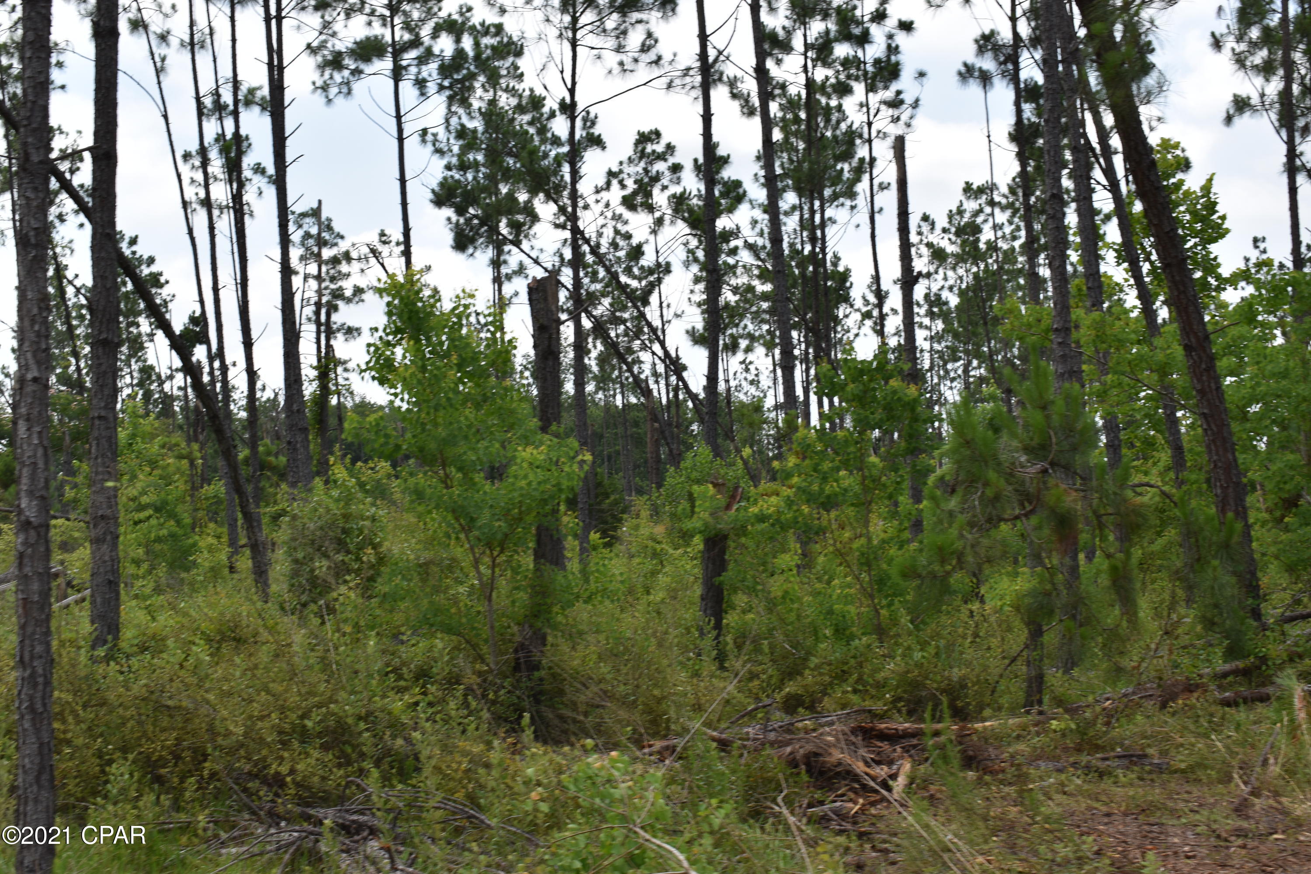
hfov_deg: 42.3
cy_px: 437
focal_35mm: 46
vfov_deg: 28.9
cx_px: 656
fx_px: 1693
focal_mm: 31
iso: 100
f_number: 10
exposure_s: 1/200
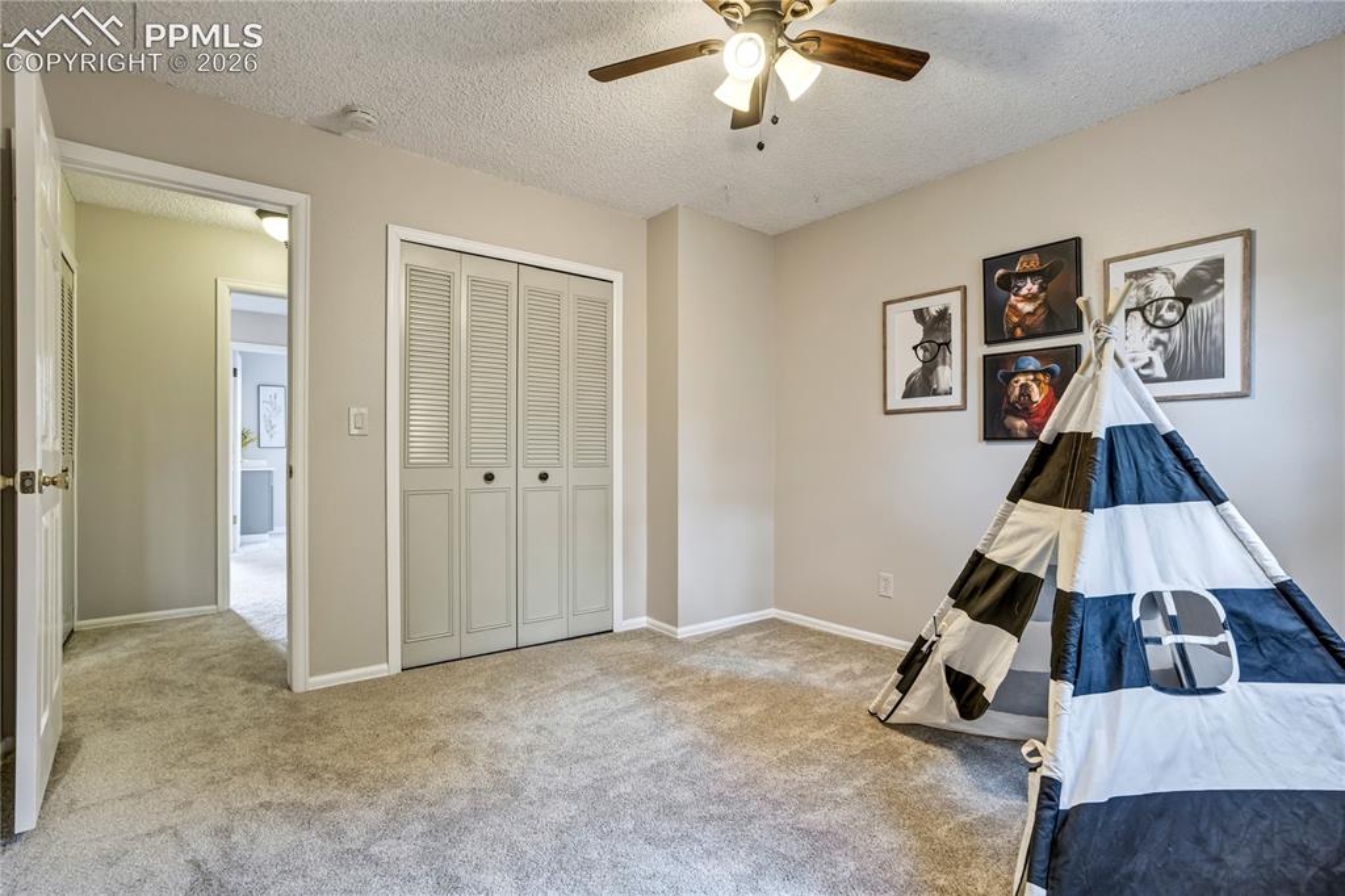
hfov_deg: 96.8
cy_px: 448
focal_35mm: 16
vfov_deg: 73.7
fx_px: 598
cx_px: 672
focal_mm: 16
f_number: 7.1
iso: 1000
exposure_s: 1/25
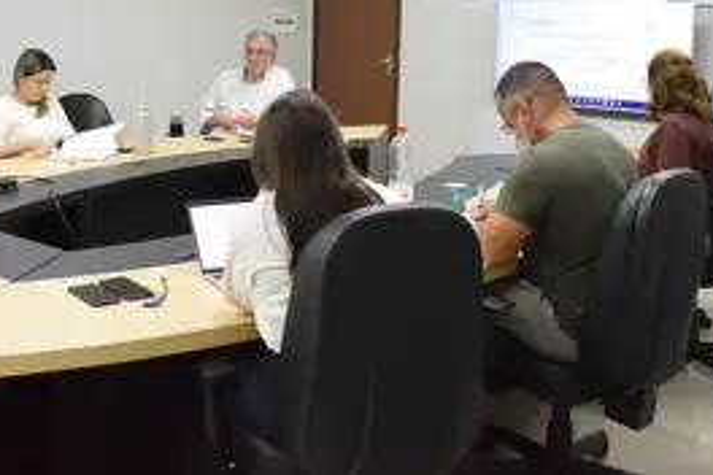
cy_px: 117
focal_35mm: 48
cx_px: 257
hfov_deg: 40.9
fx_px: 946
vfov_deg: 27.8
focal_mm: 21
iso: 6400
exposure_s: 1/100
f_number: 8
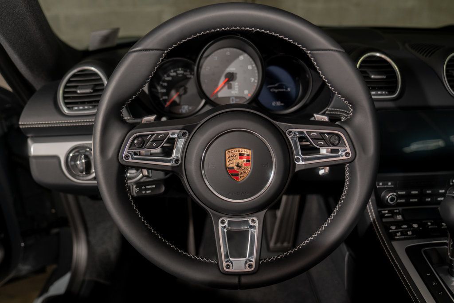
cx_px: 227
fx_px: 345
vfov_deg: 47.4
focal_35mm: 27
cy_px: 152
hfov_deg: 66.7
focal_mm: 24
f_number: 2.8
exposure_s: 1/60
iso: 250
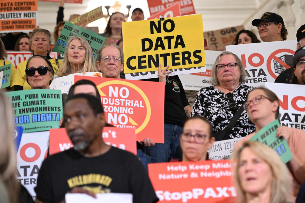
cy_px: 102
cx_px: 152
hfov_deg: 19.5
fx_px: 889
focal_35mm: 105
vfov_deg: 13.0
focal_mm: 105
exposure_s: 1/125
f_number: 3.2
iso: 2500
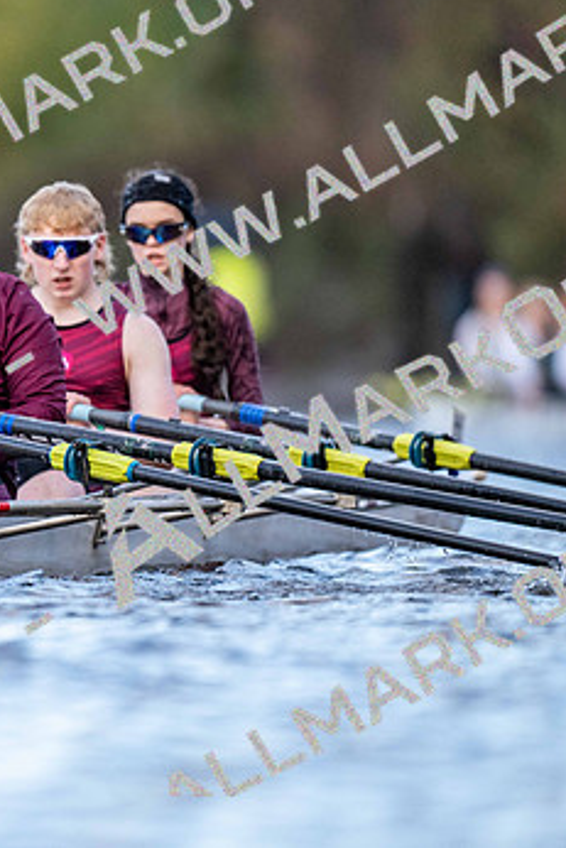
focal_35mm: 1006
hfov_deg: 1.4
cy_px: 376
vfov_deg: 2.0
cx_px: -105
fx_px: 23699
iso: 2000
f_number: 4
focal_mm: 600
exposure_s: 1/2500
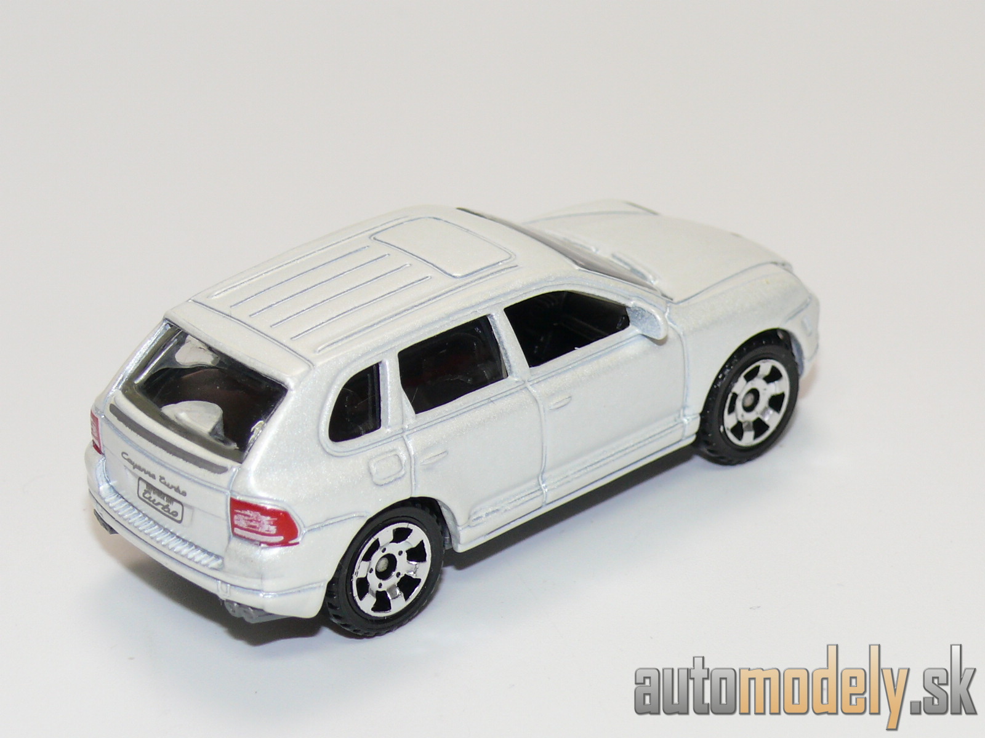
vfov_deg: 14.1
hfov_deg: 18.7
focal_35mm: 105
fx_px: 2988
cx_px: 492
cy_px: 369
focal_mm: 13.7
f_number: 4
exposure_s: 1/30
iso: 100
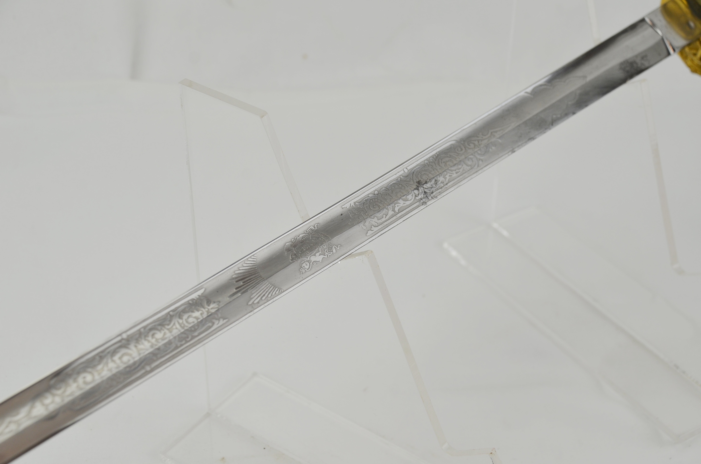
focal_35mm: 75
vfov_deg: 18.1
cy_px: 232
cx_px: 350
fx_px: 1457
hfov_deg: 27.0
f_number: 5.6
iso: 280
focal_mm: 50
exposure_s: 1/125
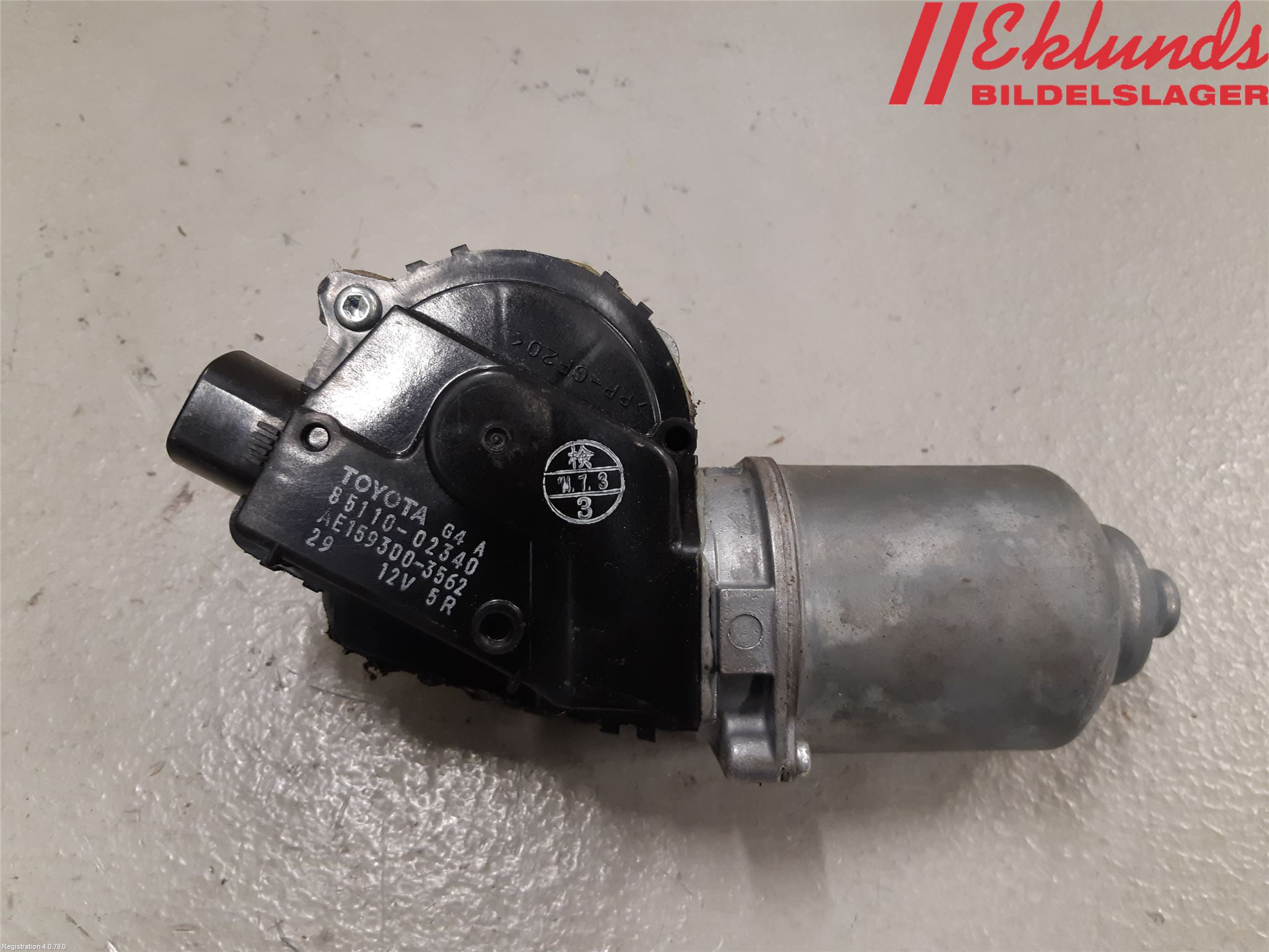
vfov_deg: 53.1
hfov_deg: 67.3
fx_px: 953
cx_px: 634
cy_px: 476
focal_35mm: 26
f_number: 1.7
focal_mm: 3.93
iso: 125
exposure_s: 1/50
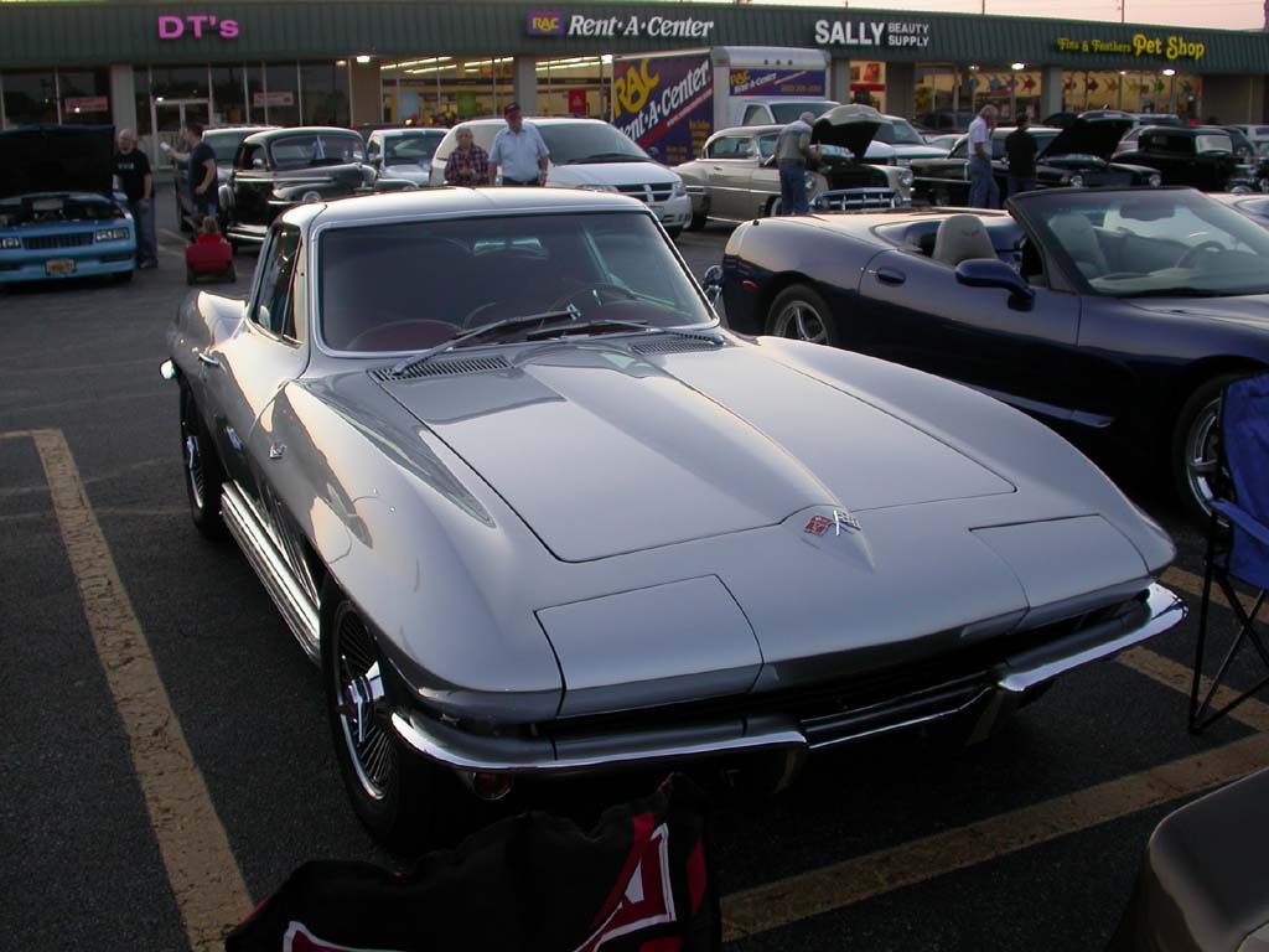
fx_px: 1393
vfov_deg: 37.7
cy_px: 476
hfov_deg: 49.0
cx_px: 634
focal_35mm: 38
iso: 100
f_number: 3.7
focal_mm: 7.85
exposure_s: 1/74
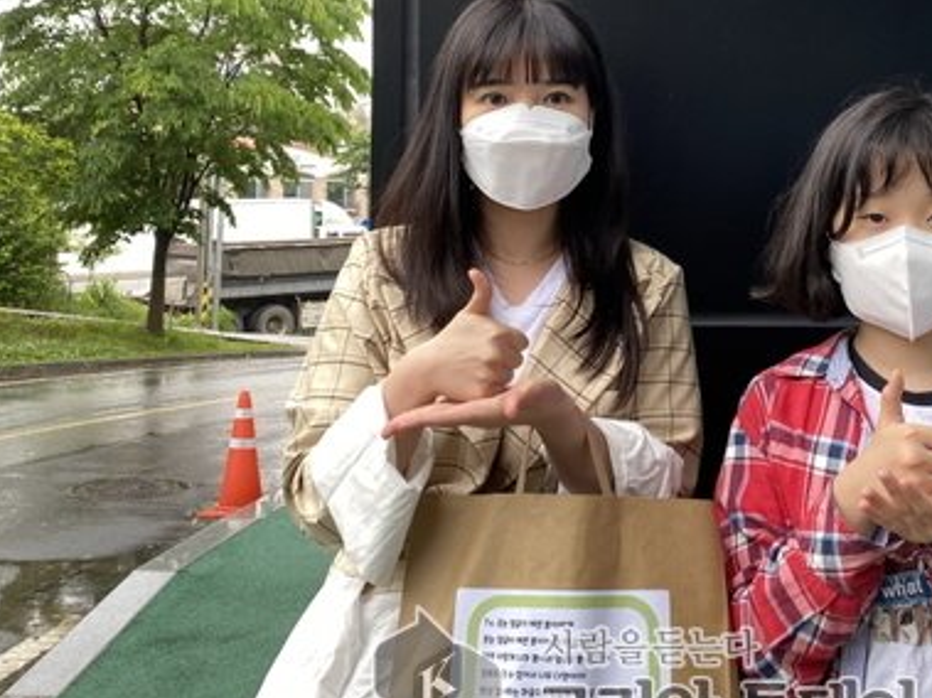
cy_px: 149
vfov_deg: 29.6
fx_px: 1292
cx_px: 644
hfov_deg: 39.1
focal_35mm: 48
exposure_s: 1/120
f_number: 1.8
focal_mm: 4.25
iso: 40
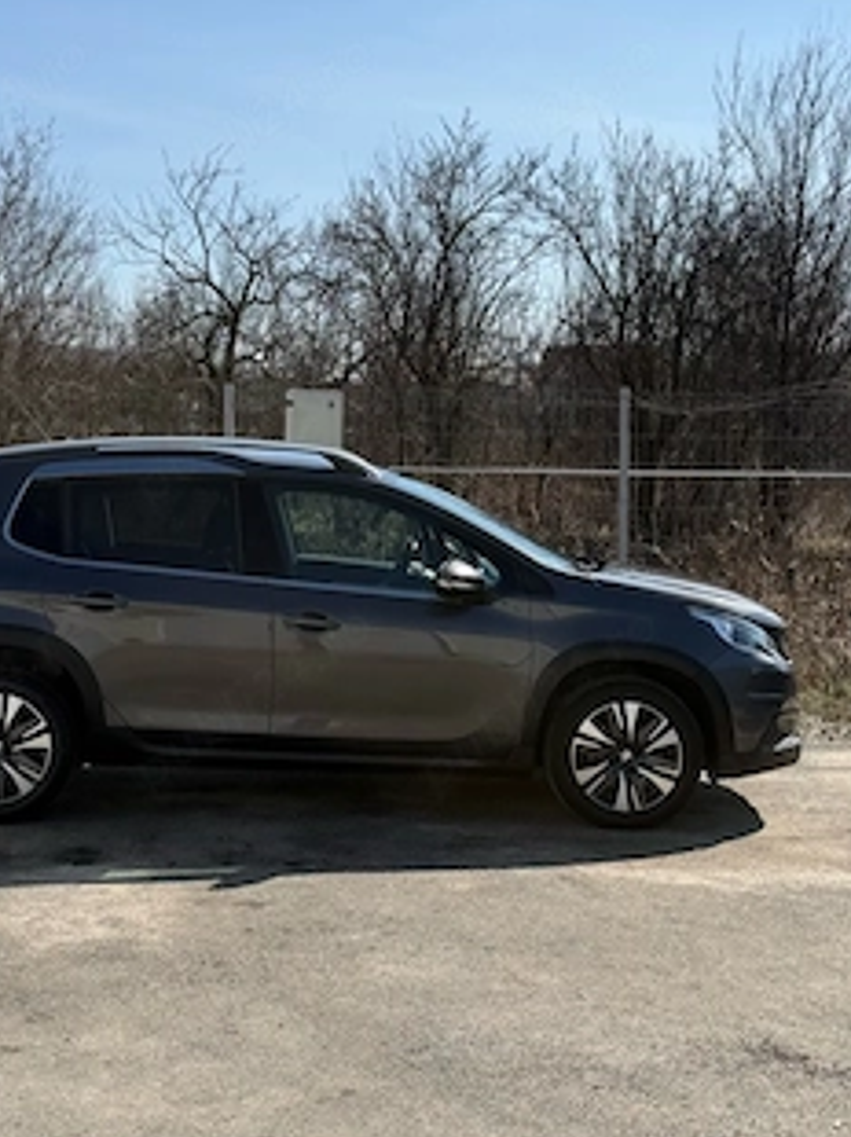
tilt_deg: -1.8
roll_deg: +0.0
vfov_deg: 31.1
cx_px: 326
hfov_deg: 23.6
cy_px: 458
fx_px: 2035
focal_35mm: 62
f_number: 1.78
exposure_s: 1/7143
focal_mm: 6.76
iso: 64
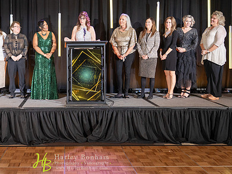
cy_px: 66
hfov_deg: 40.6
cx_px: 72
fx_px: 308
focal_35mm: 46
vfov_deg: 31.4
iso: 2000
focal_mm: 32
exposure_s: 1/200
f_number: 4
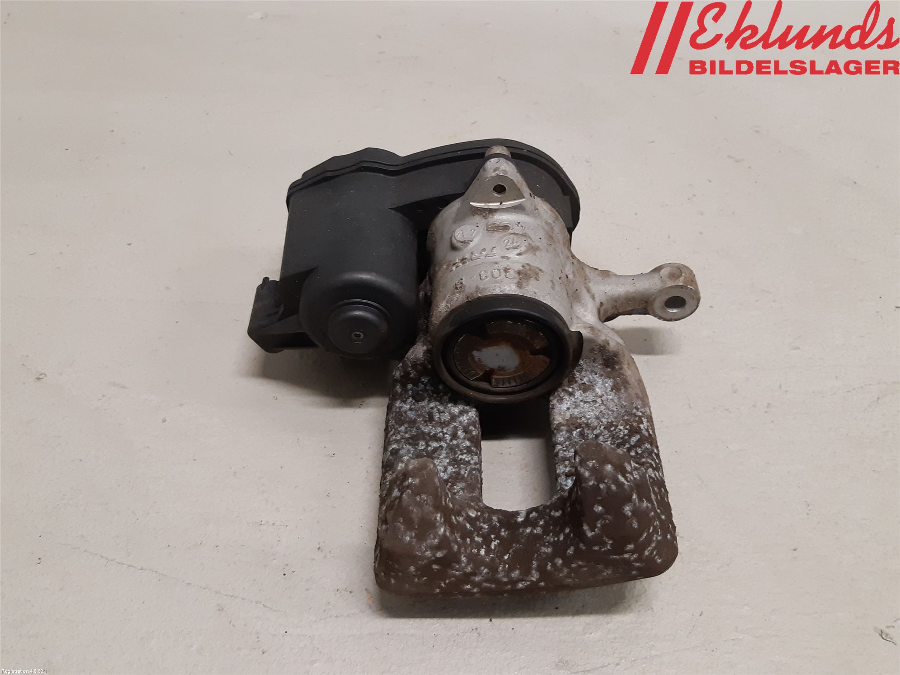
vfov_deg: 53.1
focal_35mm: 26
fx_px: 676
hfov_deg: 67.3
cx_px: 450
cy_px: 338
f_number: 1.7
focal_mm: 3.93
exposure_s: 1/50
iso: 200
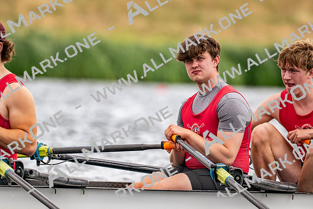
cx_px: 156
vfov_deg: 2.3
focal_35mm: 600
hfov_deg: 3.4
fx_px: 5213
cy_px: 104
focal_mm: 400
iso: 500
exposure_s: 1/2500
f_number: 4.5
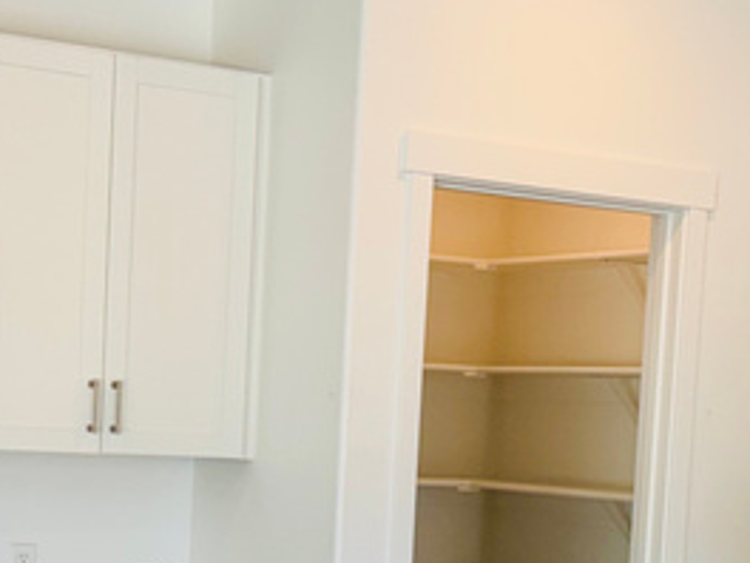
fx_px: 2015
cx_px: 321
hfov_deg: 21.1
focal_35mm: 93
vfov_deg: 15.6
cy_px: 554
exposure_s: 1/278
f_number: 1.78
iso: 80
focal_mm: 6.76
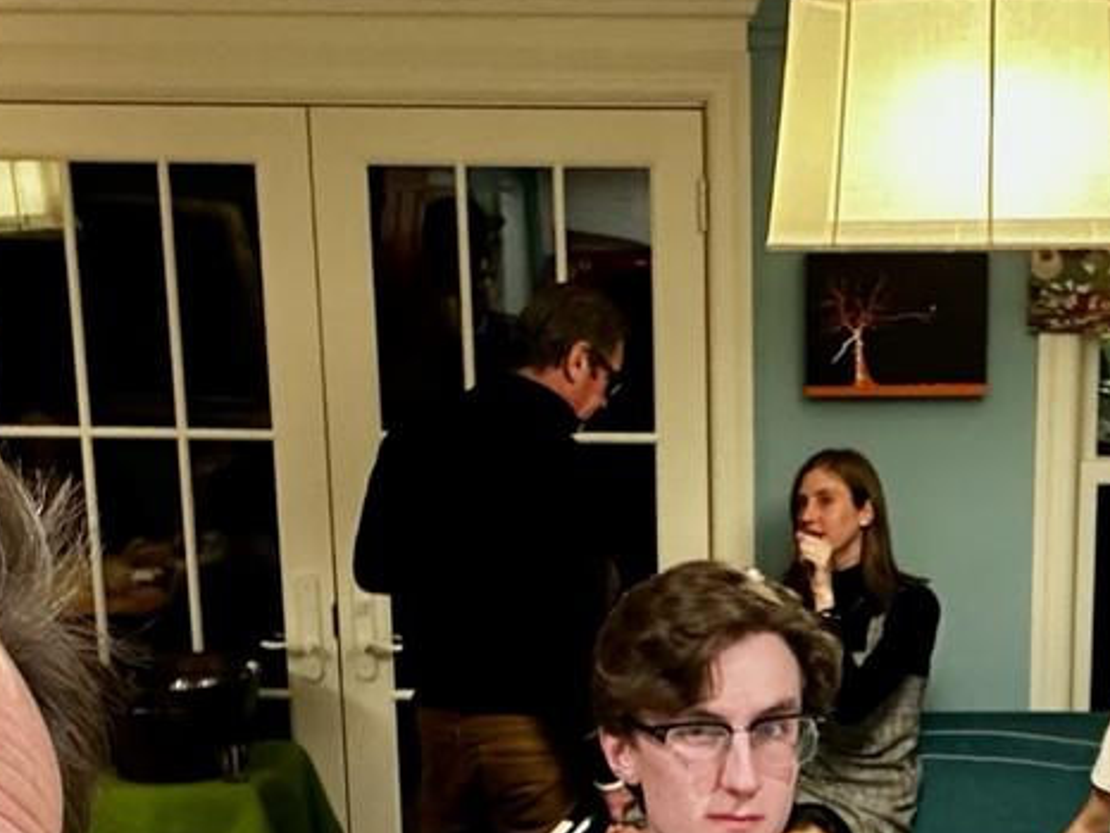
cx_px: 879
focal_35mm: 71
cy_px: 848
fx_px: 2278
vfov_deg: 20.1
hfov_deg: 26.9
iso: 250
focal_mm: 2.69
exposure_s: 1/60
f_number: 1.9
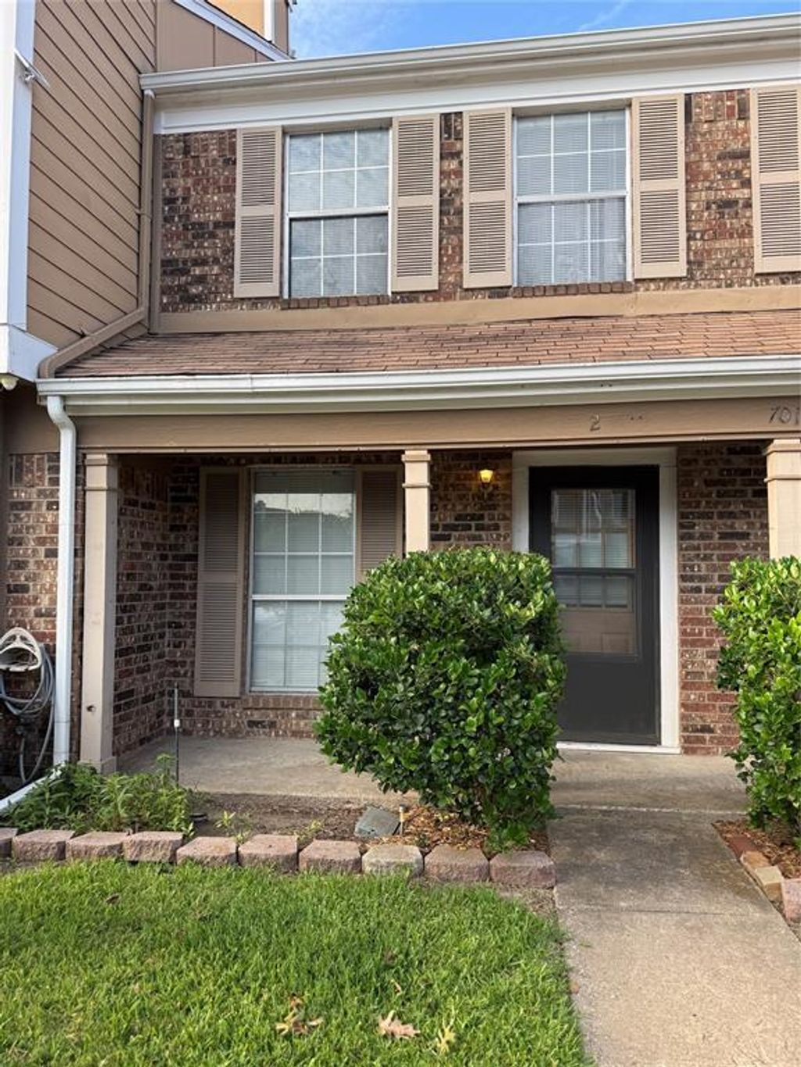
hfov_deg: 56.8
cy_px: 534
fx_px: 740
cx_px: 400
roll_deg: -2.2
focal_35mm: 24
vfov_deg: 71.6
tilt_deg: +3.1
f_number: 1.78
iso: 80
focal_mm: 6.76
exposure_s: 1/728
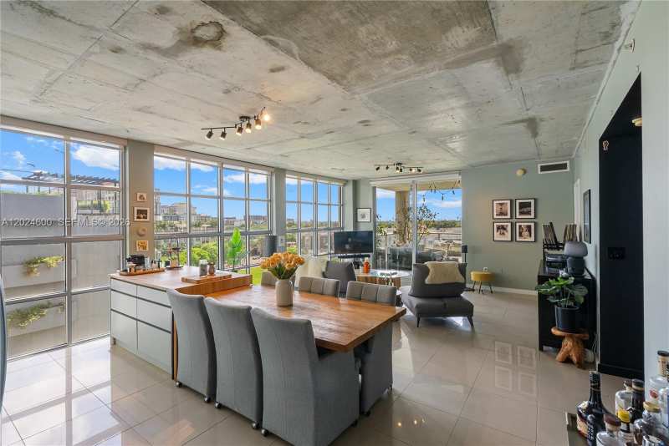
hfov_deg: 96.7
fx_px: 297
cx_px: 334
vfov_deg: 73.8
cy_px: 223
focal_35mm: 16
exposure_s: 1/4
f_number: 13
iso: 400
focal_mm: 16
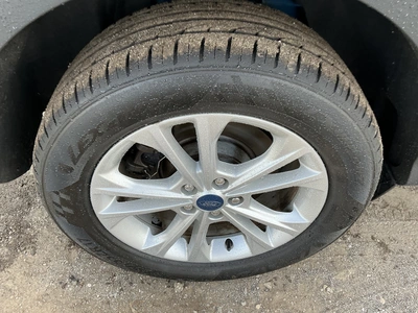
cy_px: 156
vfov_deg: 49.7
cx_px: 209
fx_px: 338
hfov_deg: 63.4
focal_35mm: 28
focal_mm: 3
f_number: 1.8
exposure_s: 1/122
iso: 25
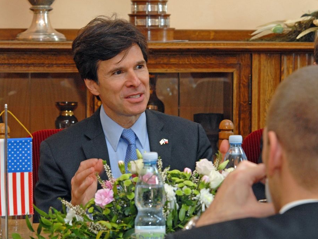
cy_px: 120
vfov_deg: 10.1
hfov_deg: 13.4
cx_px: 149
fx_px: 1351
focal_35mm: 147
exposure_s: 1/60
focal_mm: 90
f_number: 7.1
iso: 500
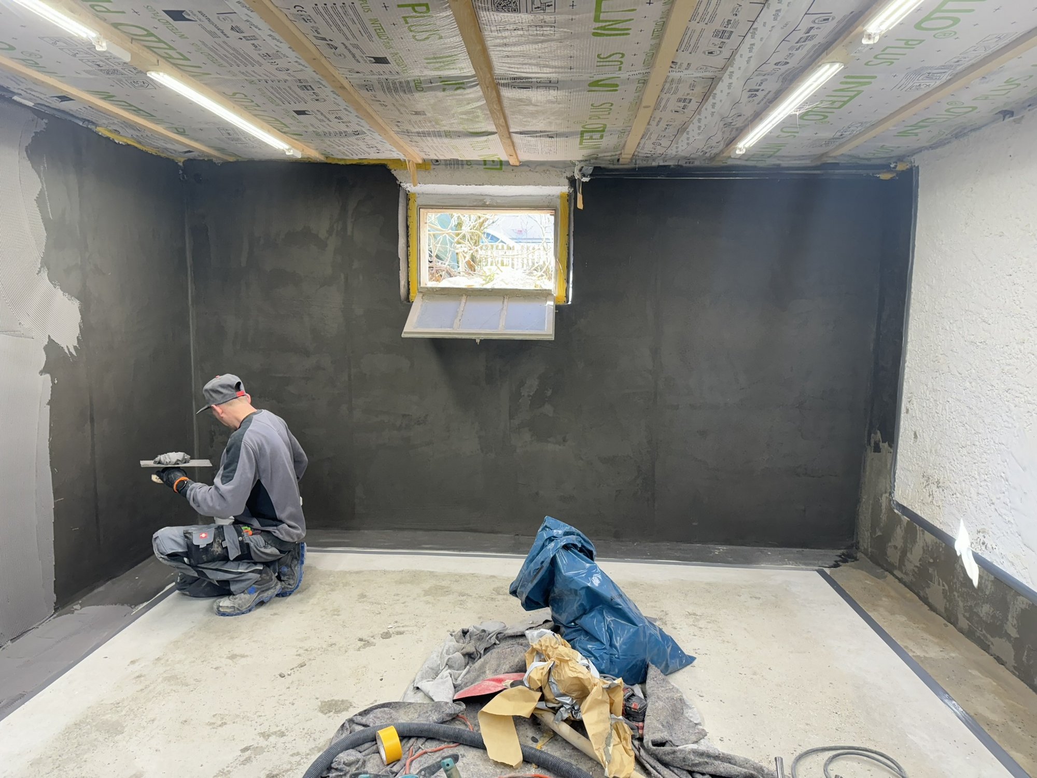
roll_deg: -1.1
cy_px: 389
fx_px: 719
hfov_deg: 71.6
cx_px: 518
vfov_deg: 56.8
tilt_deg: -6.9
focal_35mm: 24
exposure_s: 1/100
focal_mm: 6.76
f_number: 1.78
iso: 160
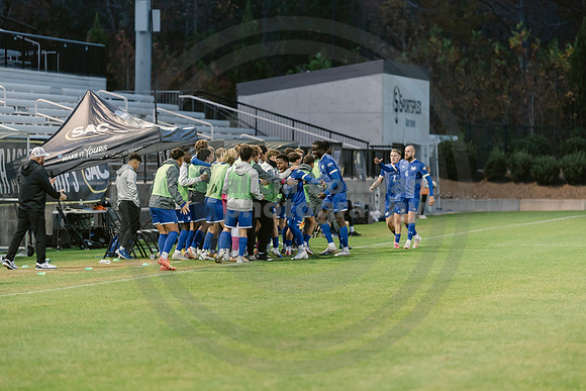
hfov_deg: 10.3
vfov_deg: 6.9
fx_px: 3256
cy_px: 196
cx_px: 293
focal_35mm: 200
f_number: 2.8
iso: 1600
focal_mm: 200
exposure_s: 1/250
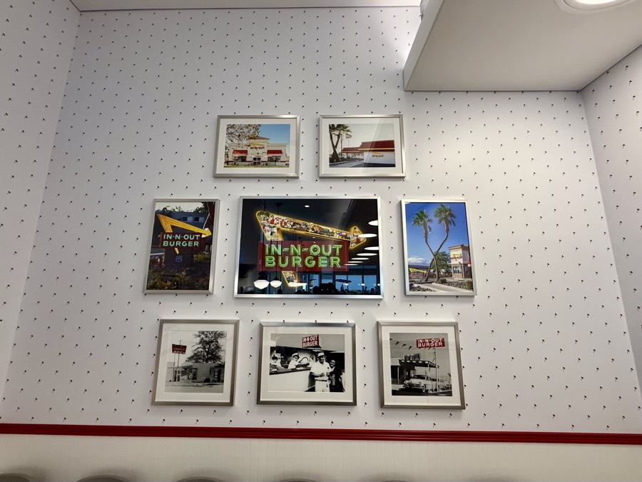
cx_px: 321
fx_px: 260
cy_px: 241
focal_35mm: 14
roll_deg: -0.6
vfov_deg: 85.7
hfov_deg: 102.1
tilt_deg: +9.4
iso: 160
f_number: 2.2
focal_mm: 2.22
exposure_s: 1/120
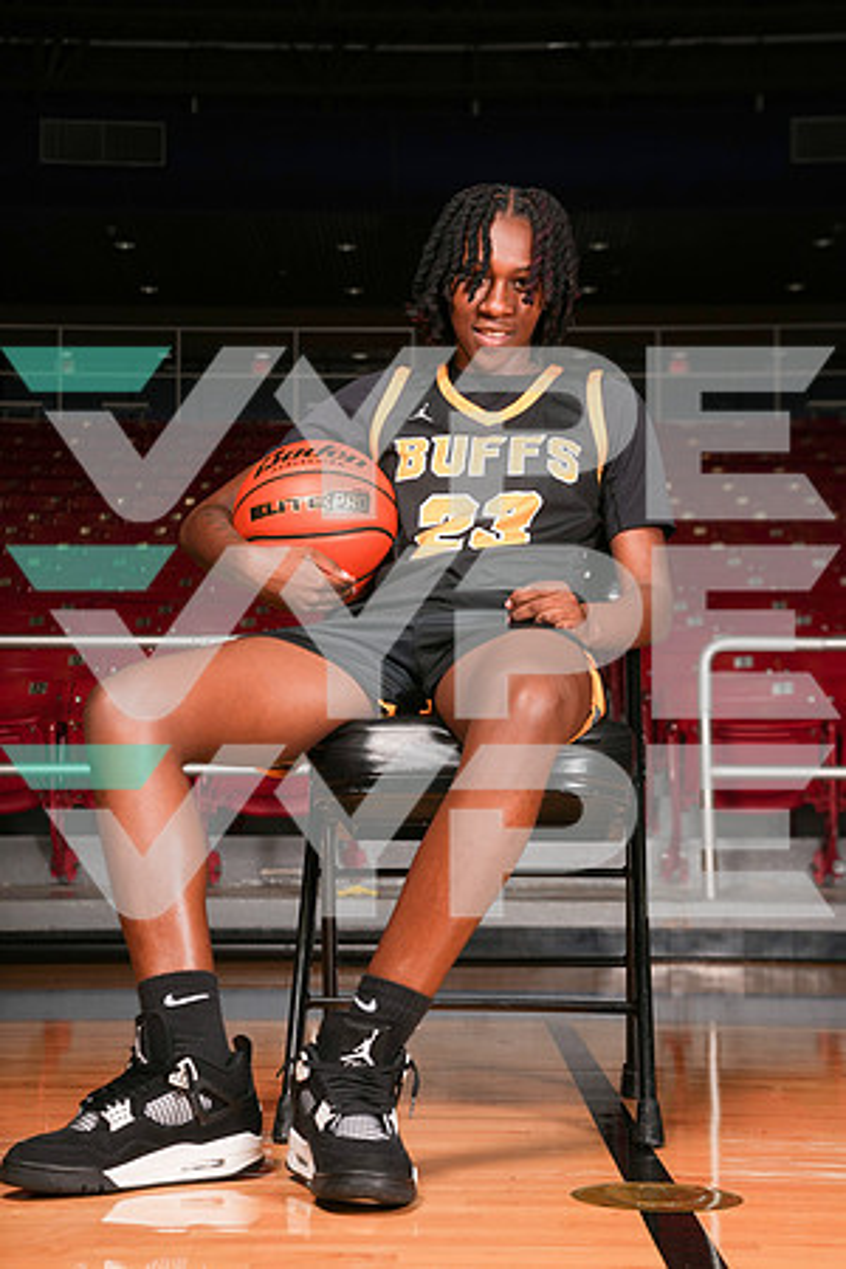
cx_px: 423
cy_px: 634
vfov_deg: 33.9
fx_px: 2080
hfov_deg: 23.0
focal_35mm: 59
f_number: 6.3
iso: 250
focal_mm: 59
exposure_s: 1/200
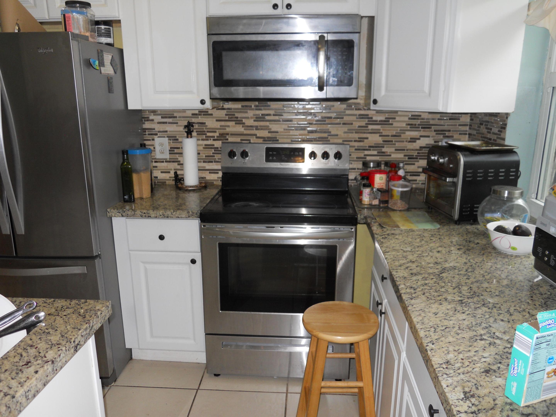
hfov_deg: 63.4
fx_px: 450
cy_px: 208
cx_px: 278
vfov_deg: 49.7
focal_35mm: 28
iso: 100
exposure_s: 1/25
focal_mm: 5
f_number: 2.7
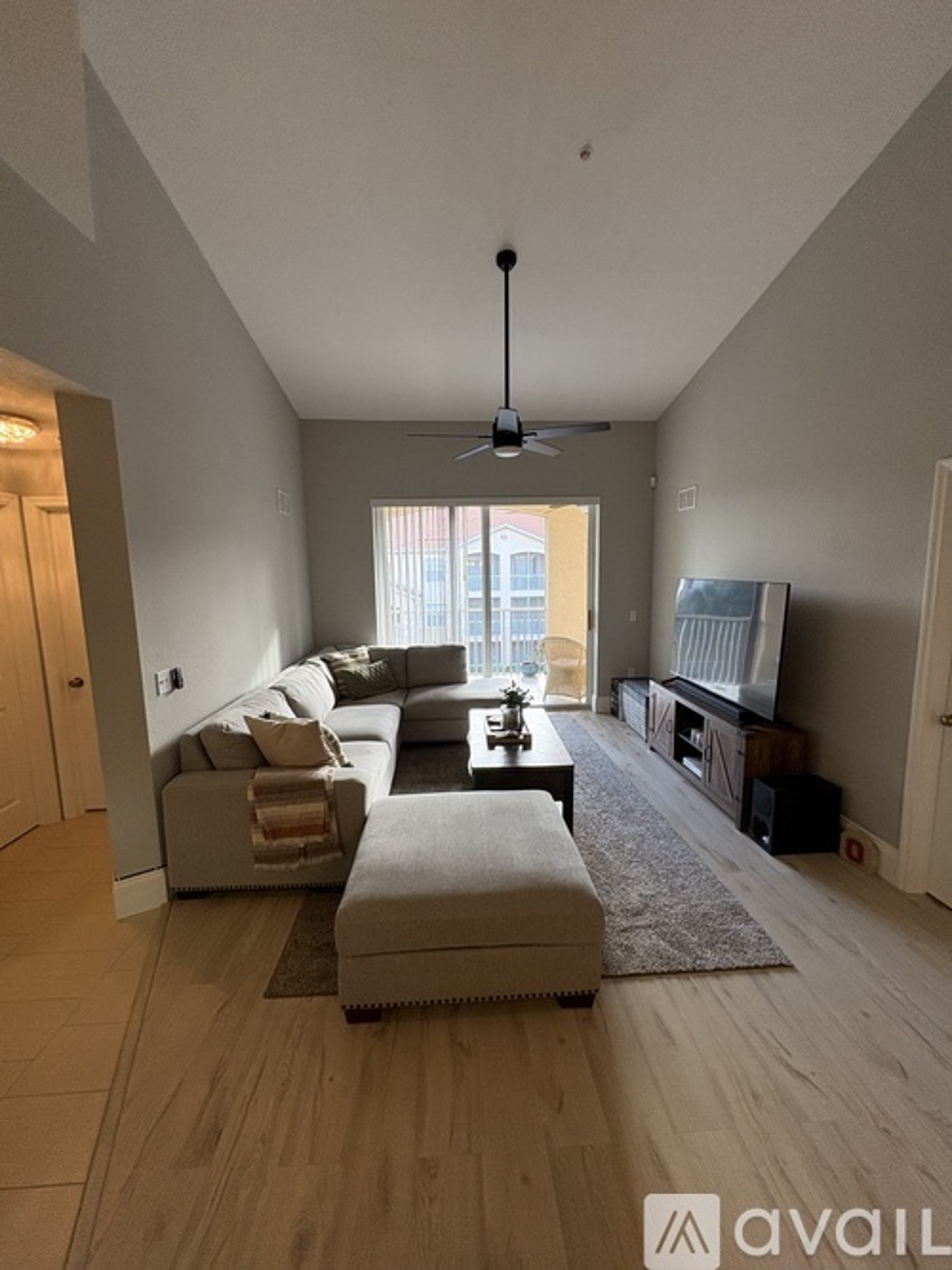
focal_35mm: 14
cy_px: 635
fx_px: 514
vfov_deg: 102.1
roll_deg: +0.9
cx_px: 476
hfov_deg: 85.7
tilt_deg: -6.7
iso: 125
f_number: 2.2
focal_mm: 2.22
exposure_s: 1/120
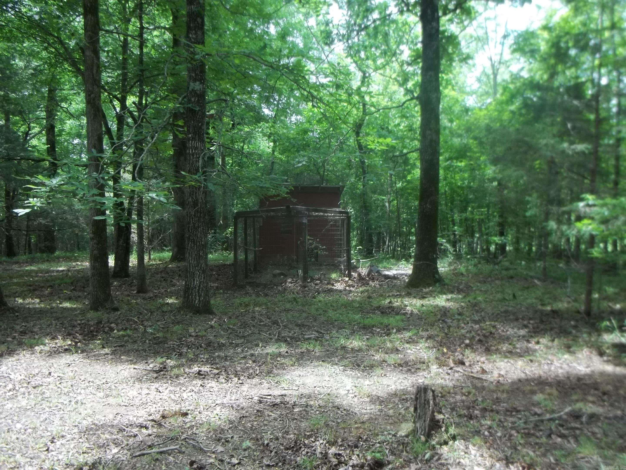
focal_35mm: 33
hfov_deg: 55.4
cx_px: 313
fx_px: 597
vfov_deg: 42.9
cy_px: 235
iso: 64
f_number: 3.3
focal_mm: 5.9
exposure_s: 1/80
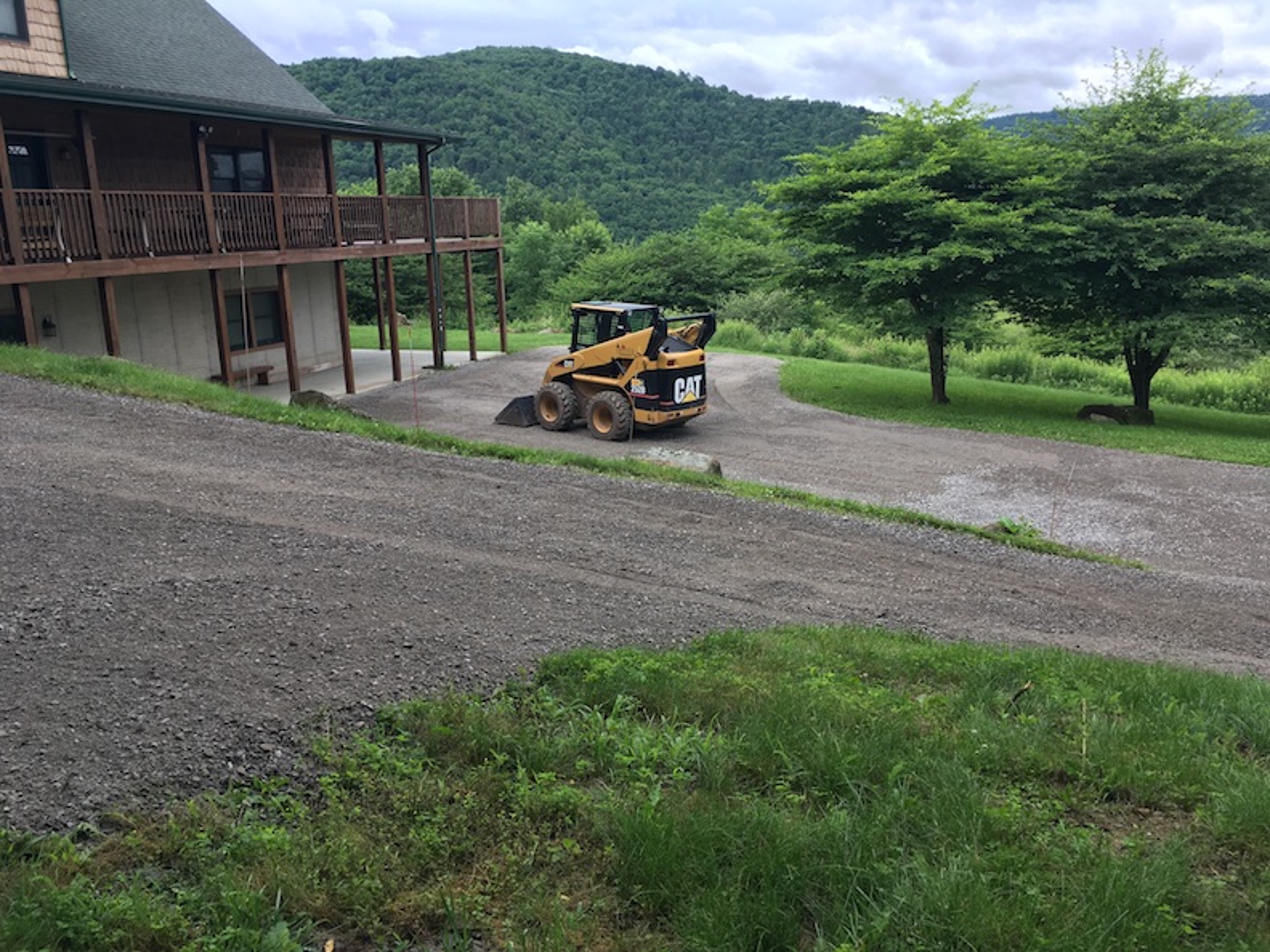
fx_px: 1064
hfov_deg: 61.7
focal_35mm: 29
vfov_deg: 48.2
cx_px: 635
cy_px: 476
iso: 25
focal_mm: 4.15
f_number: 2.2
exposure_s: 1/388
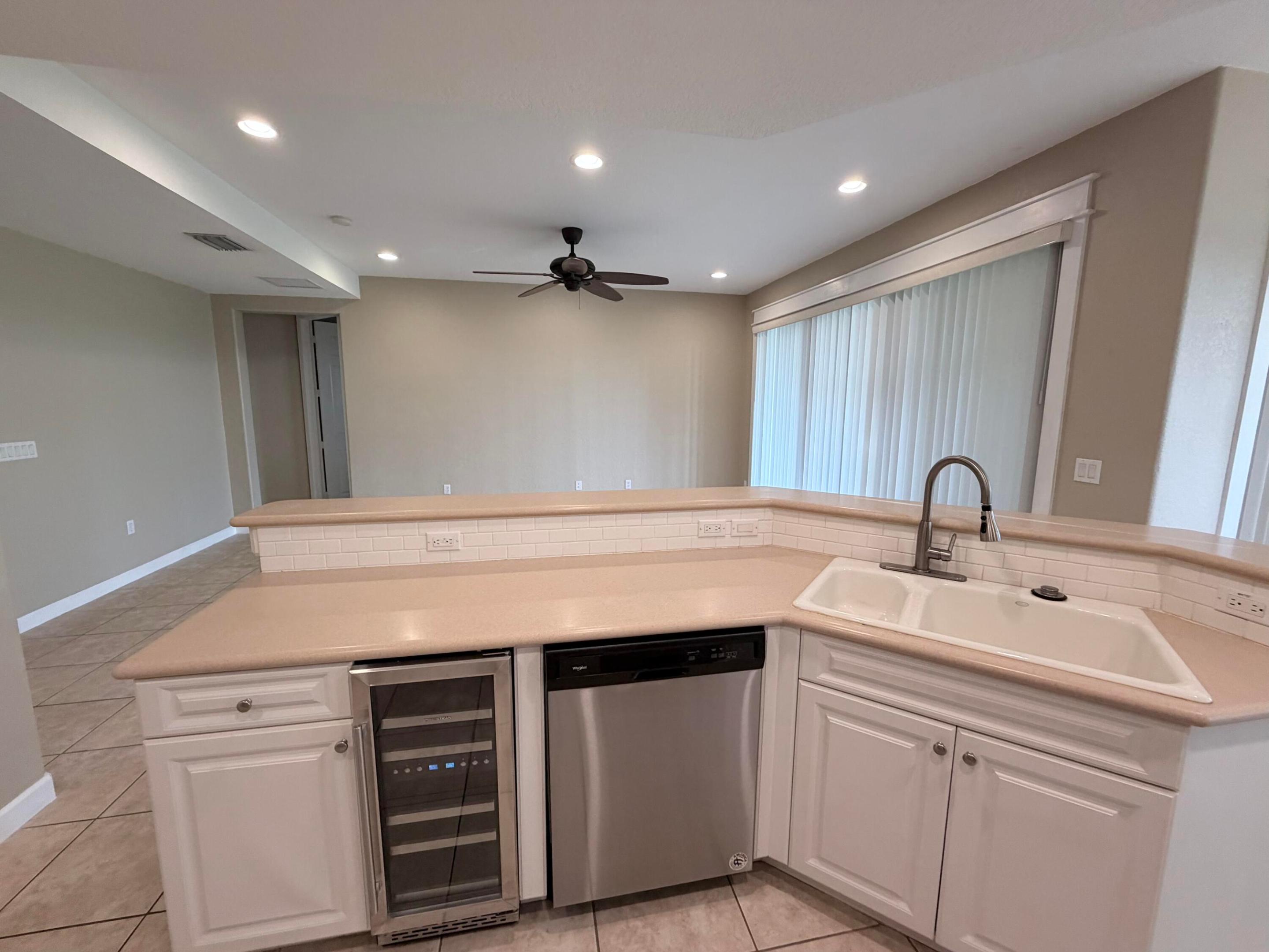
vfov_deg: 85.7
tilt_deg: -8.2
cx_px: 634
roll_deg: +0.2
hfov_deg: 102.1
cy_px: 476
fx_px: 513
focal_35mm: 14
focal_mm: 2.22
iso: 320
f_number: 2.2
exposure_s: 1/120
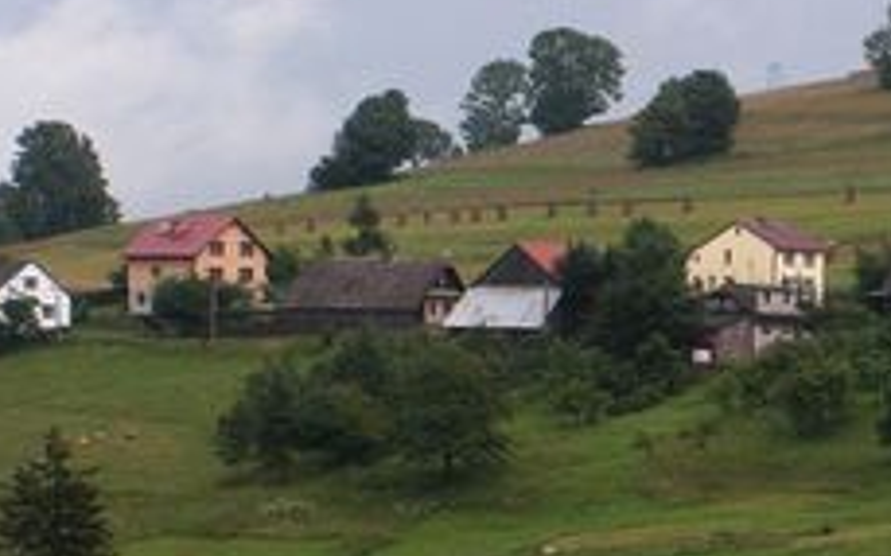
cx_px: 802
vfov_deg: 7.6
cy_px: 282
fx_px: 4200
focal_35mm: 173
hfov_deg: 12.0
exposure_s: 1/200
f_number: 8
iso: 100
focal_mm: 13.9
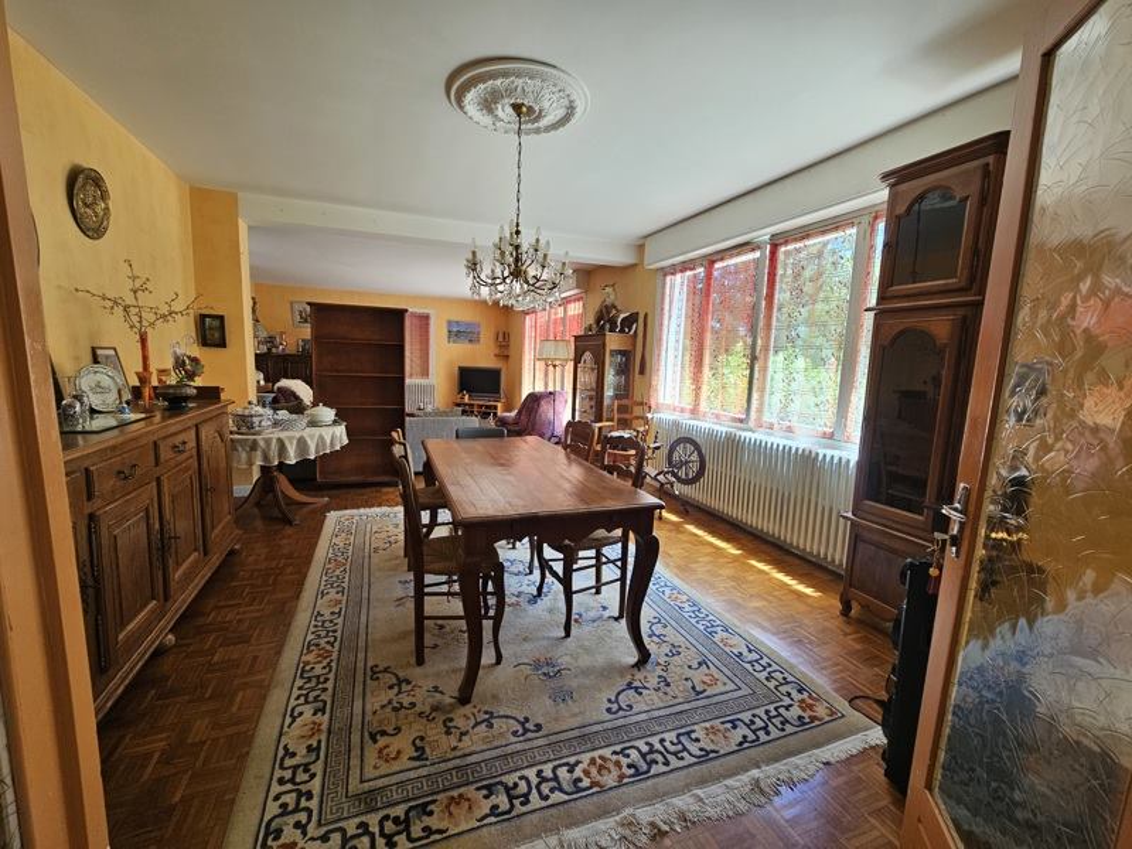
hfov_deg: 106.2
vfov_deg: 89.9
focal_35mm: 13
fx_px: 425
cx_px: 566
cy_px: 424
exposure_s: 1/77.4
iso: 64
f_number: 2.2
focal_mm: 2.2
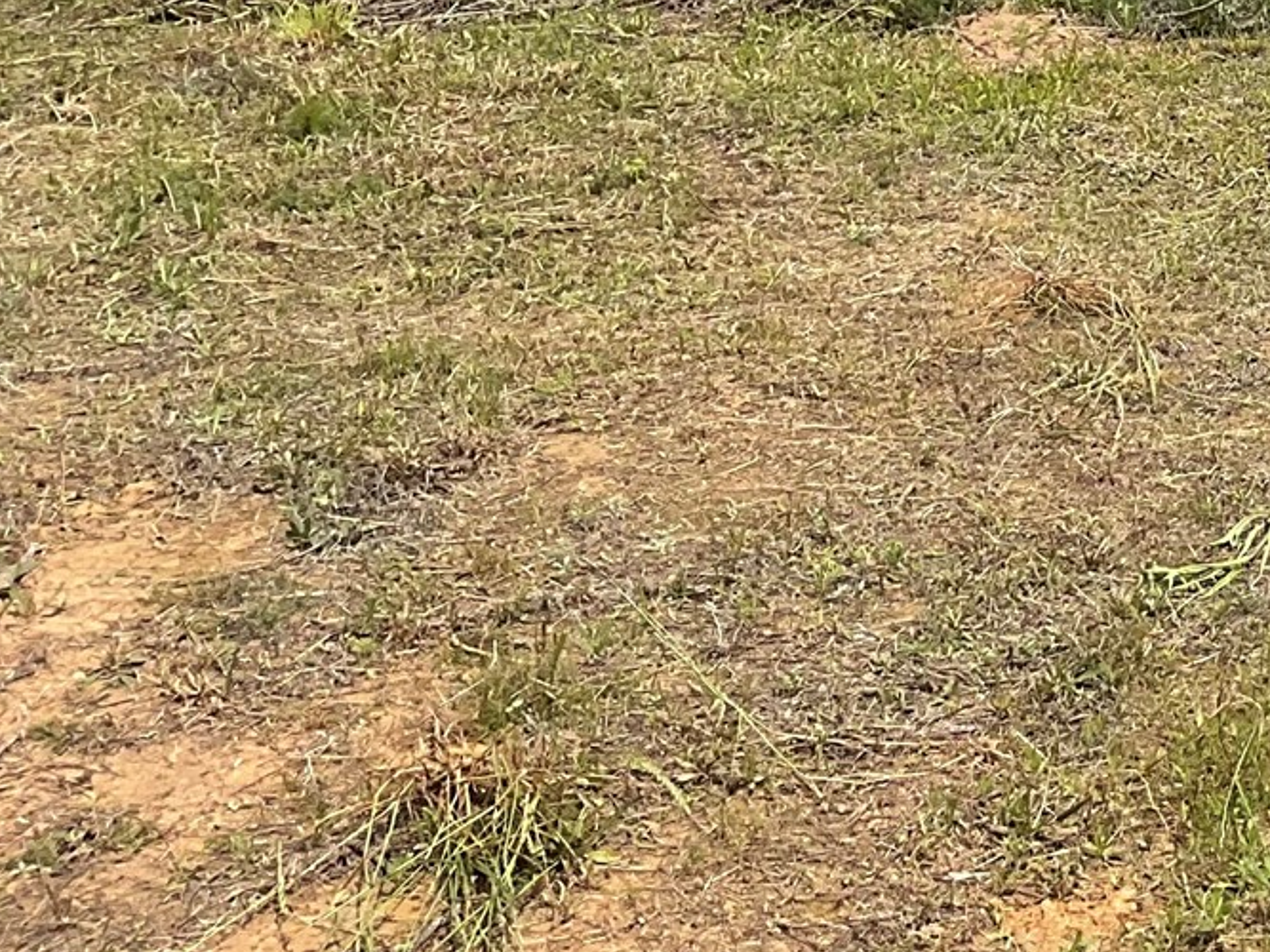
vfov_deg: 15.4
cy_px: -465
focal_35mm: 89
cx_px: 1889
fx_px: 3265
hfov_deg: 19.3
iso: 16
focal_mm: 3
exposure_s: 1/2667
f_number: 1.8
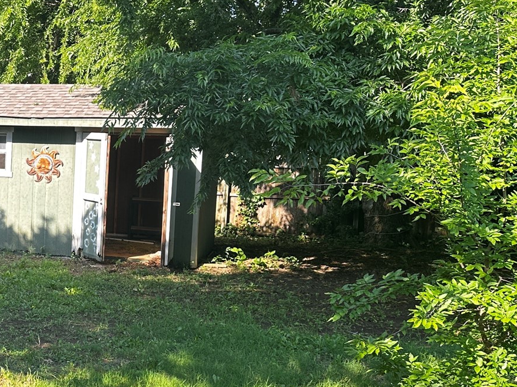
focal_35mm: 56
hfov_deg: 30.1
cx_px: -78
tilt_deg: -6.1
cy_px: 233
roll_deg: -1.3
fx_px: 836
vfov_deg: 26.0
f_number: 1.78
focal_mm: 6.86
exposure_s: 1/431
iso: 80
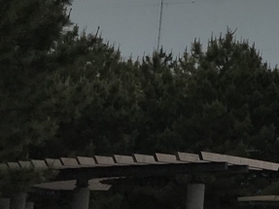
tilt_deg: +14.4
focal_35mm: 117
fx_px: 943
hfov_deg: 14.5
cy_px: 24
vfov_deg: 12.6
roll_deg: -0.2
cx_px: 526
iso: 20
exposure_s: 1/4566
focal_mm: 3.99
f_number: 1.8
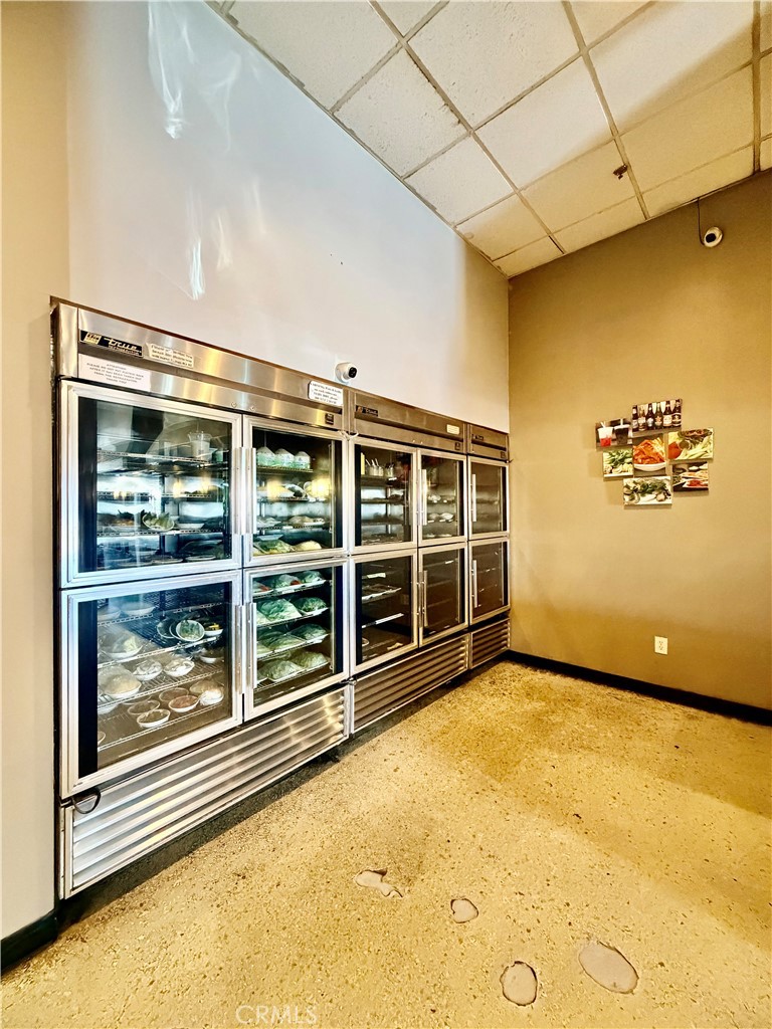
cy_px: 514
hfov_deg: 85.7
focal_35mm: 14
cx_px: 386
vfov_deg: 102.1
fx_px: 416
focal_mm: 2.22
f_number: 2.2
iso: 1000
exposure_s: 1/60
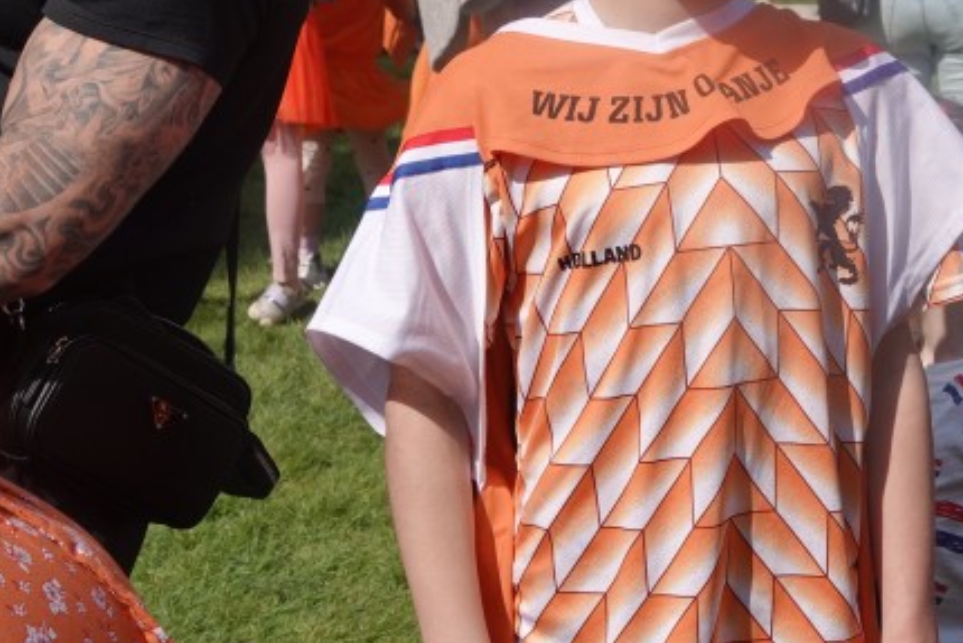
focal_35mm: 92
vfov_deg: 14.8
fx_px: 2462
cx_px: 891
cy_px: 128
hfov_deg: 21.6
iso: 100
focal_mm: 16.31
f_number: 4
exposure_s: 1/1000
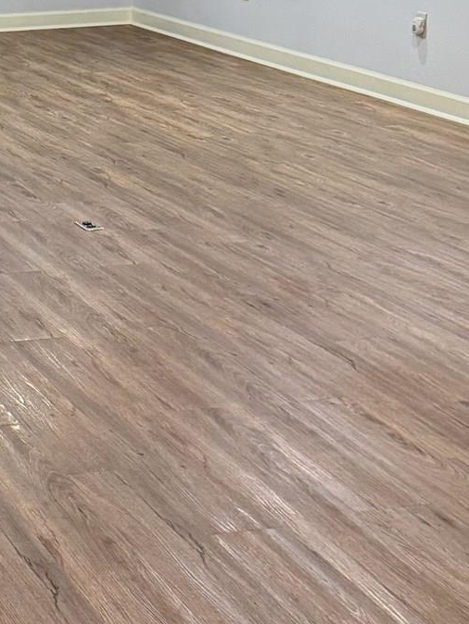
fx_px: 1480
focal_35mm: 82
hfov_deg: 16.3
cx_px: -257
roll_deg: +1.9
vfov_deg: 23.6
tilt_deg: -14.6
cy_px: 172
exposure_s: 1/60
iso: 250
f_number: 1.78
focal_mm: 6.76
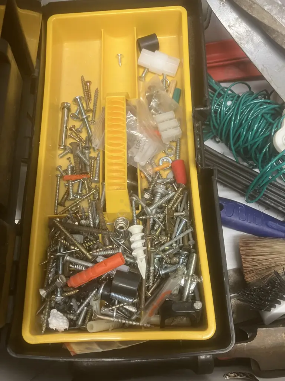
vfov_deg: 63.4
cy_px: 190
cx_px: 142
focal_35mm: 28
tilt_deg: -70.9
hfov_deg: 49.7
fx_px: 307
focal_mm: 3.99
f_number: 1.8
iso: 160
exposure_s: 1/50
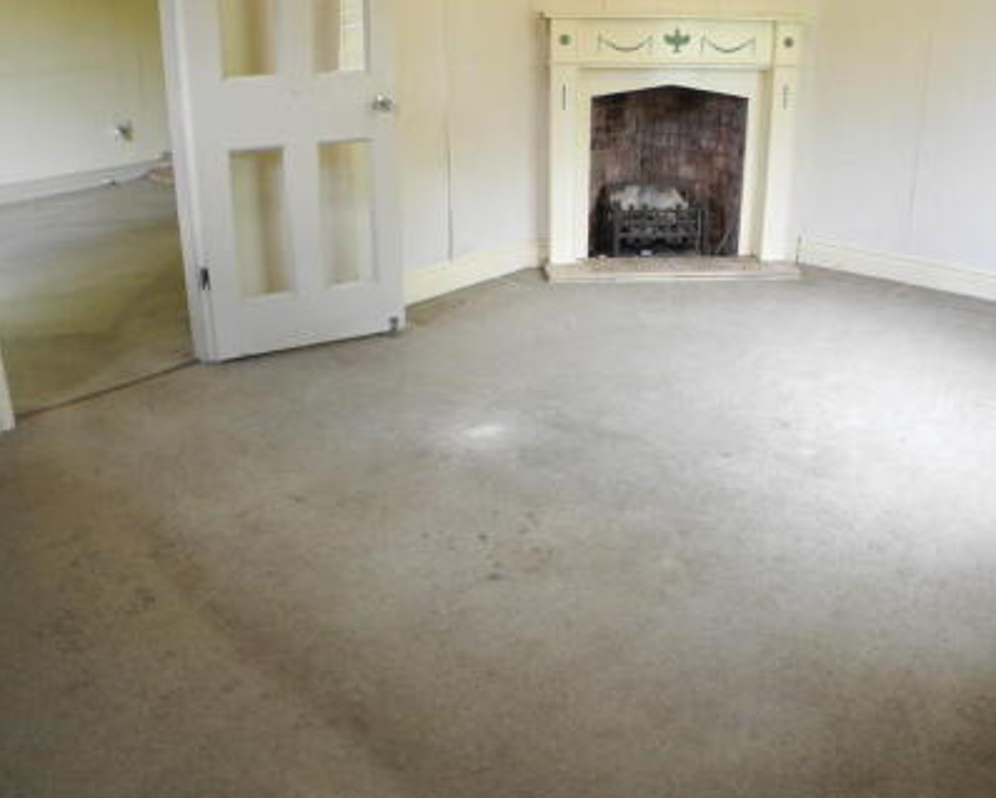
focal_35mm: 40
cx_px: 524
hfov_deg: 45.7
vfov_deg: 37.1
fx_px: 1180
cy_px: 296
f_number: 2.8
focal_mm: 6
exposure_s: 1/30
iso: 280
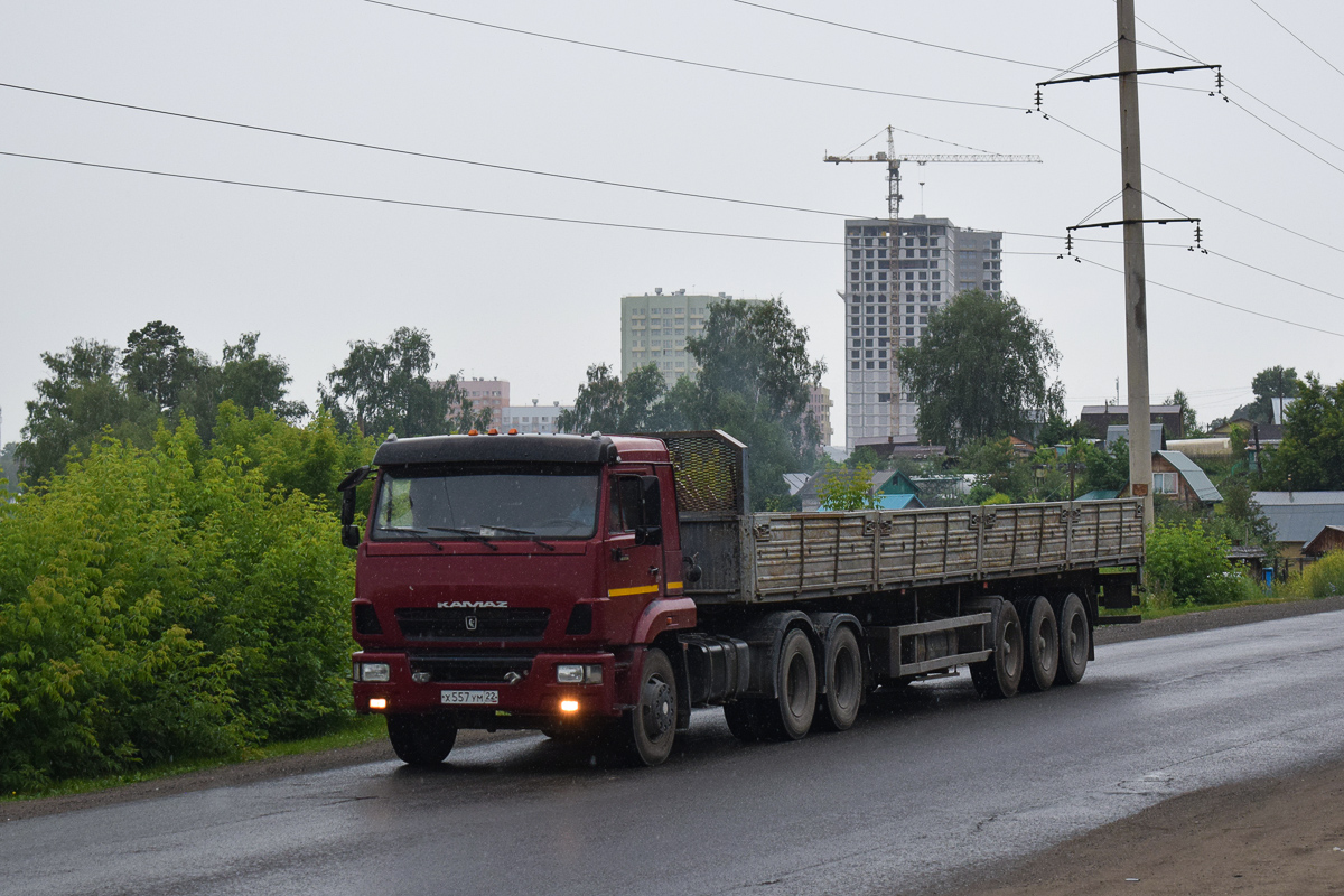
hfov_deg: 24.6
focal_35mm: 82
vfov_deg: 16.6
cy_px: 448
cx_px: 672
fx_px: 3080
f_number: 5.6
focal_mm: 55
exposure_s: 1/640
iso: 800
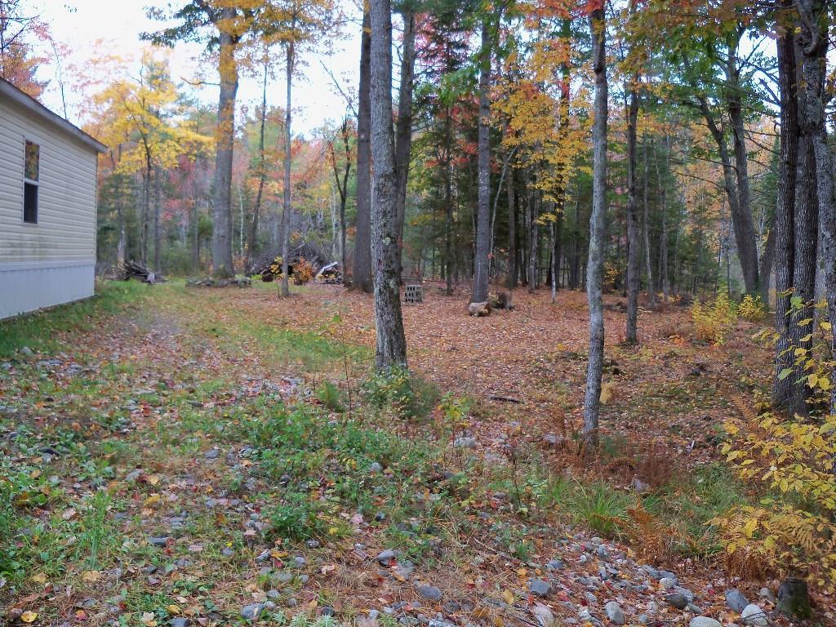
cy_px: 314
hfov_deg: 52.6
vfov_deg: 40.7
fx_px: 845
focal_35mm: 35
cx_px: 418
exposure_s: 1/100
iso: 80
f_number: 3.5
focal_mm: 6.2
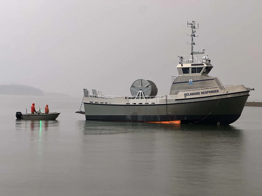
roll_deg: -2.1
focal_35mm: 77
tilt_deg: +0.7
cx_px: 131
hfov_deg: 25.3
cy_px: 98
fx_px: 583
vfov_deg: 19.1
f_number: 2.8
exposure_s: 1/60
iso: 400
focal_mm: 9
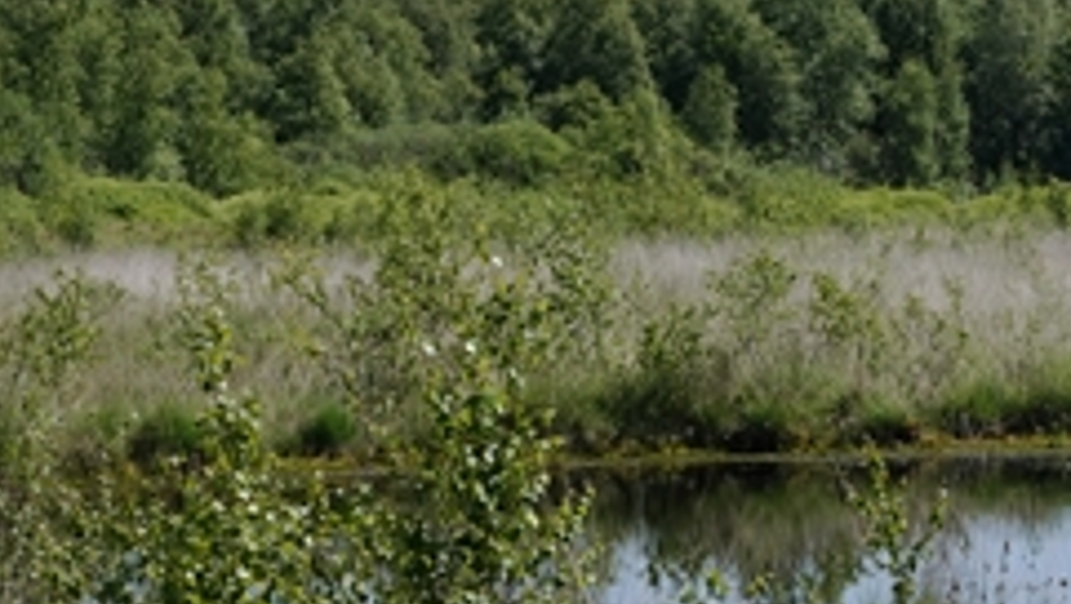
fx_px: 3950
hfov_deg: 14.7
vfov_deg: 8.7
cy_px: 158
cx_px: 1413
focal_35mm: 139
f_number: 8
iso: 100
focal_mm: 18.21
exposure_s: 1/200
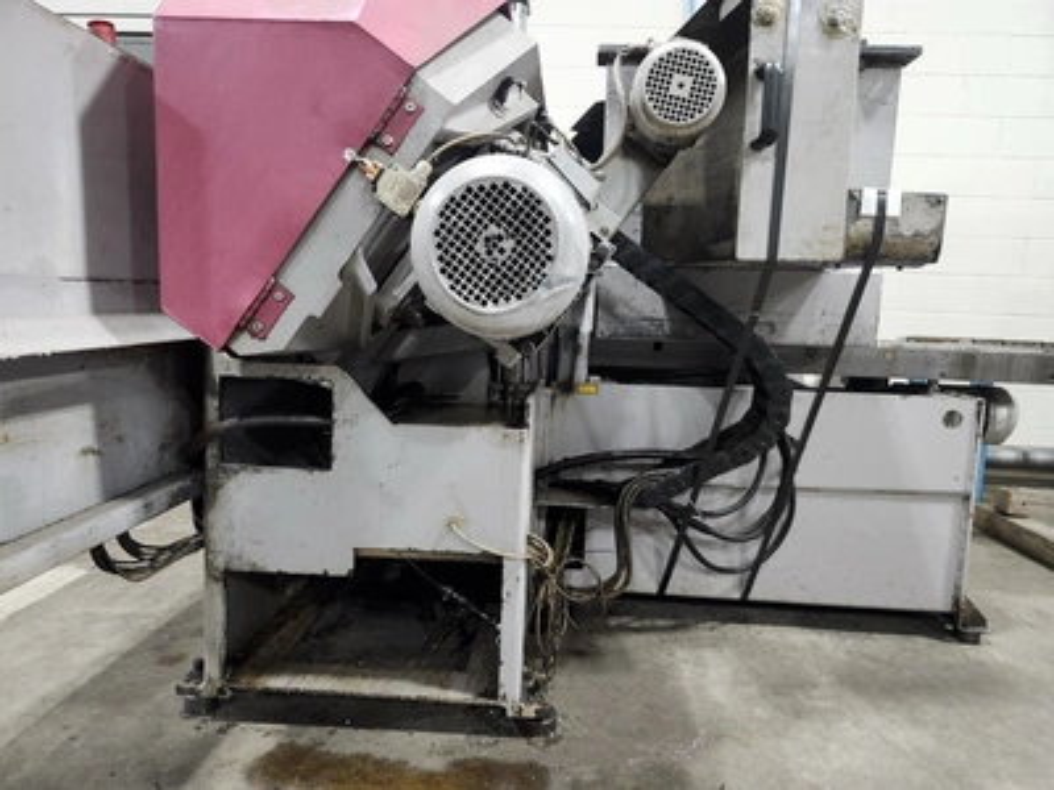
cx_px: 527
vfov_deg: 58.9
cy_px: 395
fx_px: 700
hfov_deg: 73.9
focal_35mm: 23
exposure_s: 1/120
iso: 800
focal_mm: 5.54
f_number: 1.8
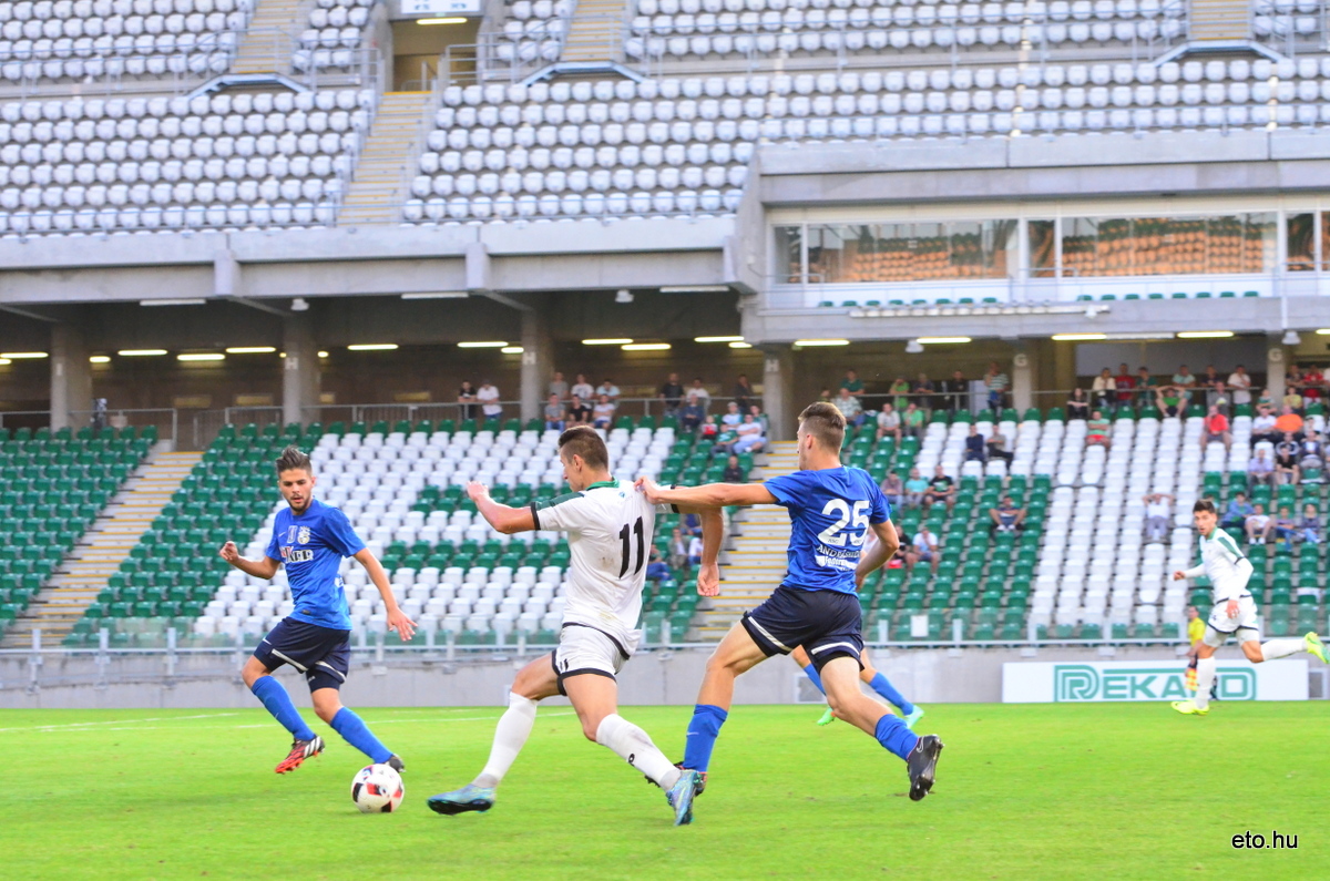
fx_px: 3871
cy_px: 440
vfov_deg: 13.0
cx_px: 665
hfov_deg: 19.5
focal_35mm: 105
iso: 3200
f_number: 5.6
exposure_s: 1/400
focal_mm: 70
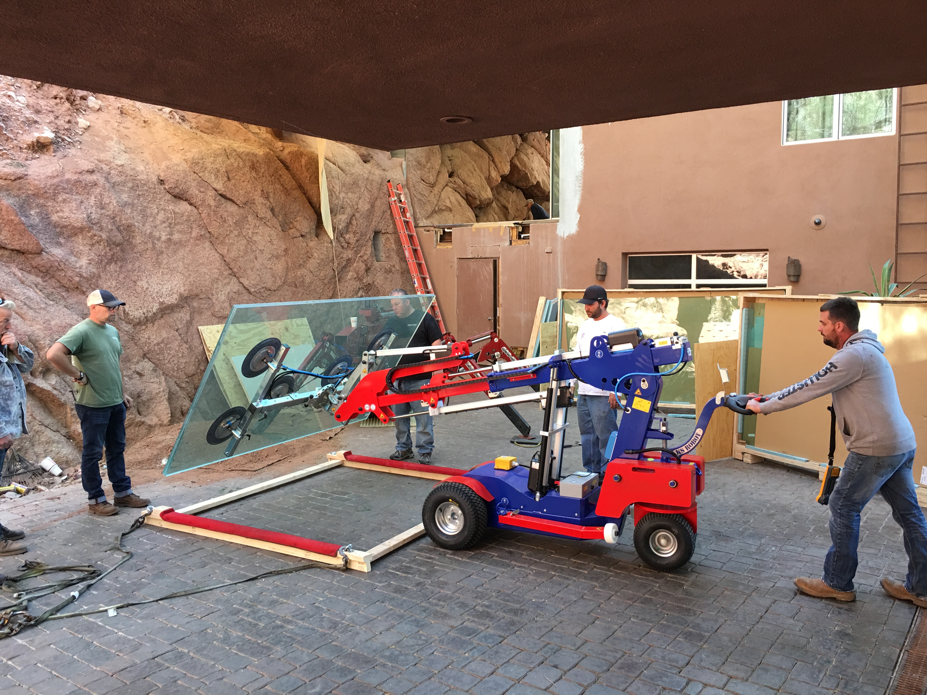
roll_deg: -0.3
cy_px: 348
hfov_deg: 61.7
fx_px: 777
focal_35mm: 29
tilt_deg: -3.8
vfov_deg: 48.2
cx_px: 464
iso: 40
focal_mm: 4.15
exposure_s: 1/30
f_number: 2.2
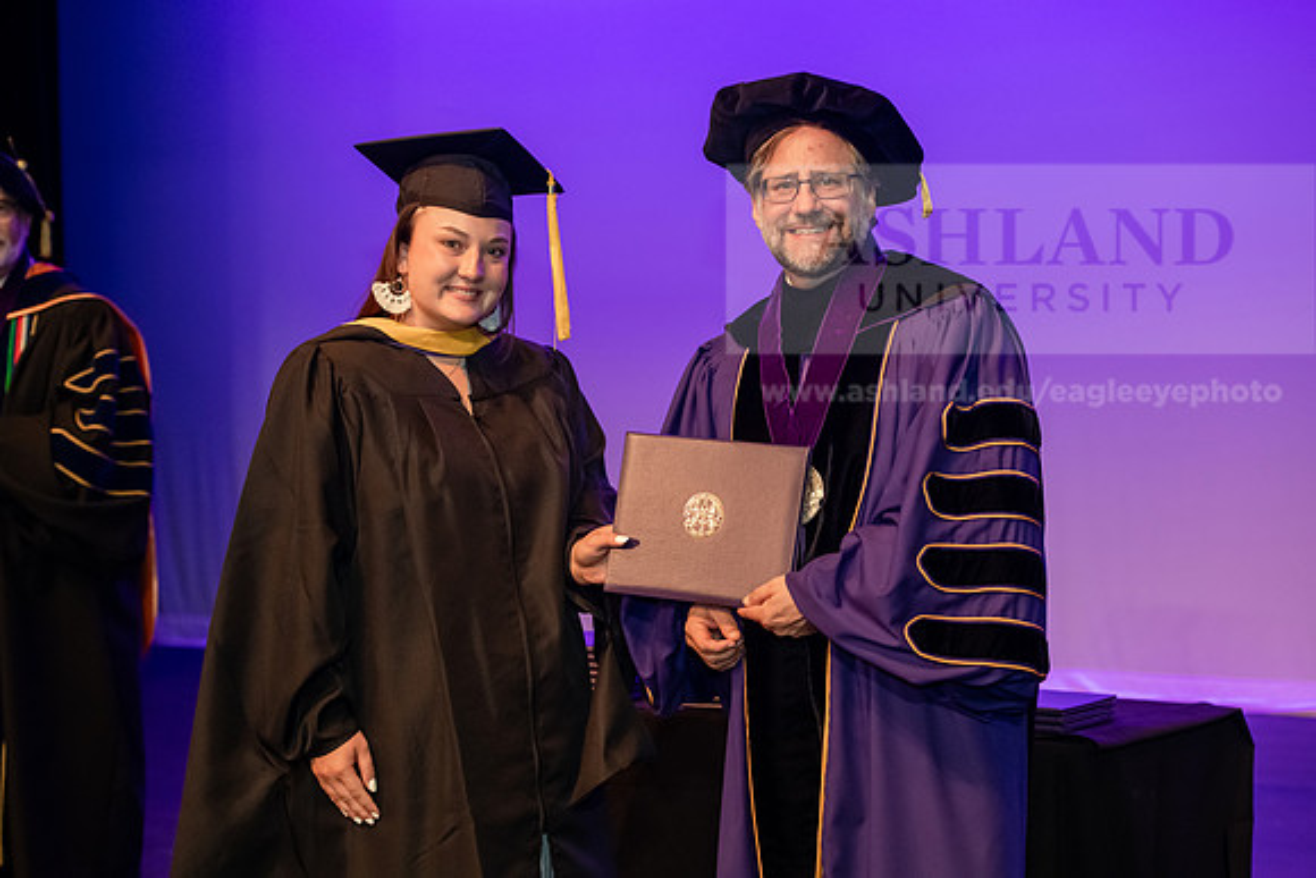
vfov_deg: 16.7
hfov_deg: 24.8
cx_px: 658
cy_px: 439
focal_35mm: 82
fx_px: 2998
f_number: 4
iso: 3200
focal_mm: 82
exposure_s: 1/200
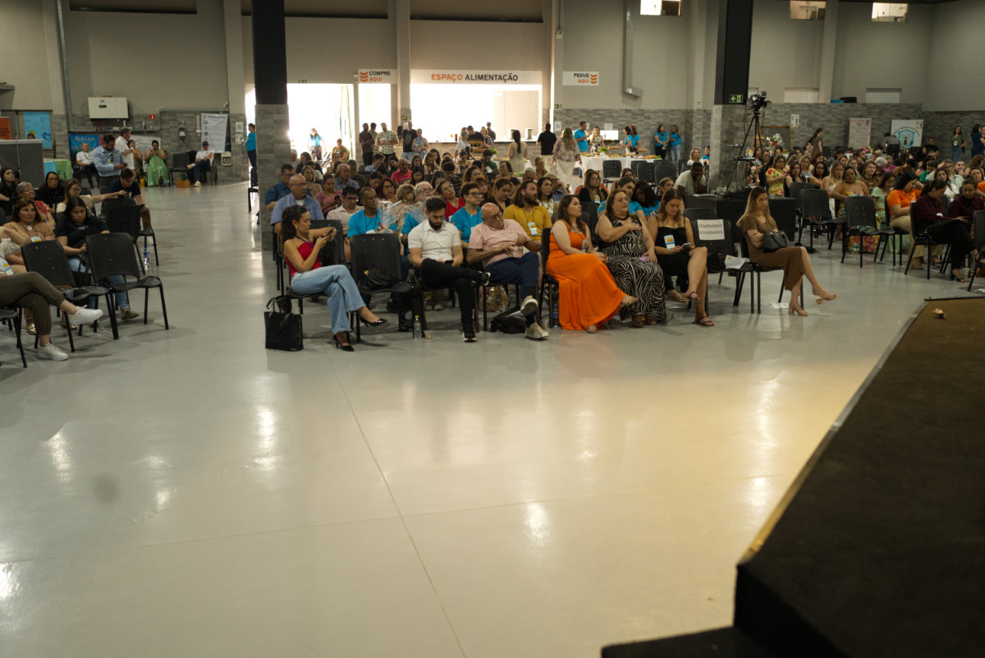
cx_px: 492
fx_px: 958
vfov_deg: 37.9
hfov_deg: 54.4
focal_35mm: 35
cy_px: 329
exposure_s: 1/100
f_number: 2.5
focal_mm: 35
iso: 2000
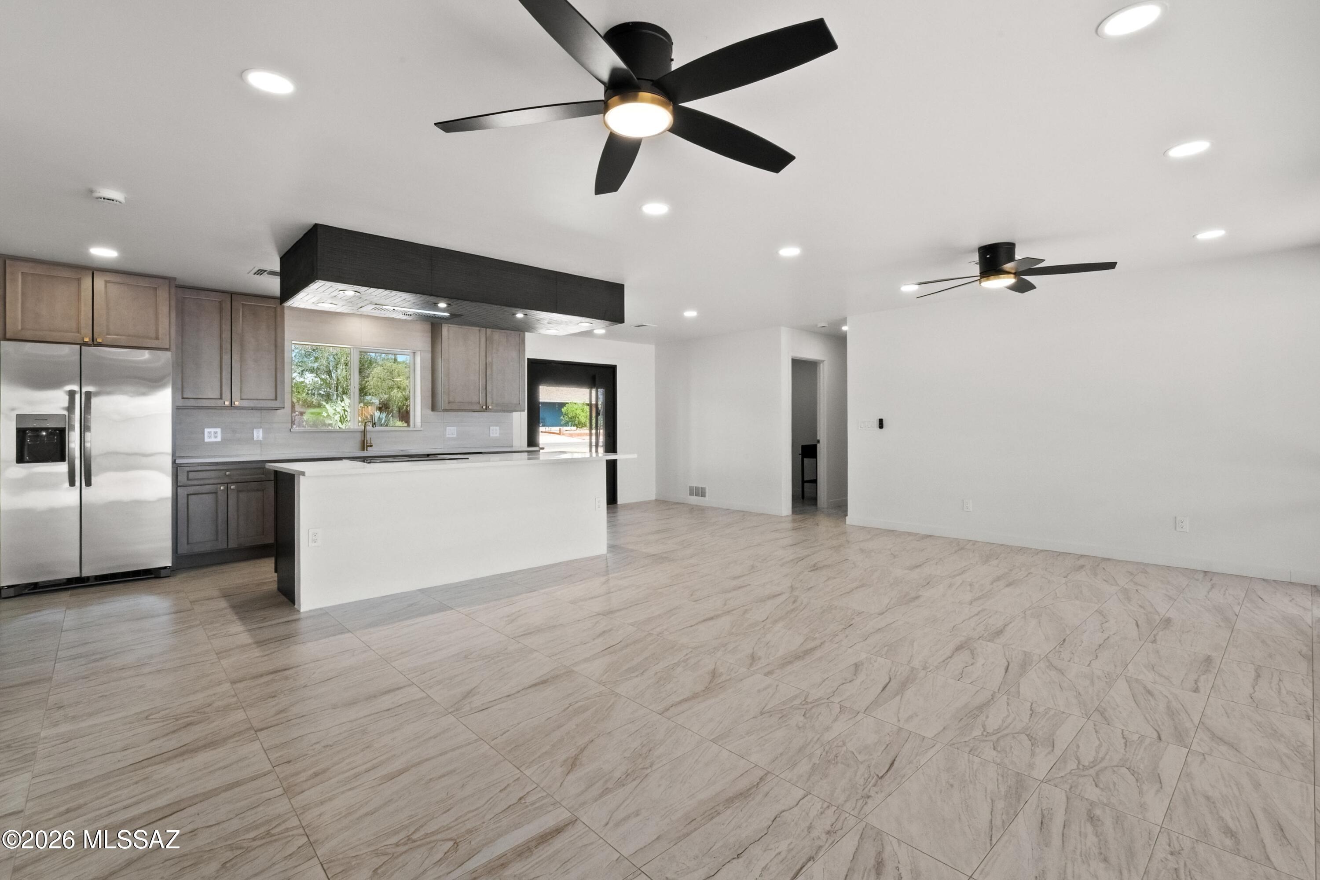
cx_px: 660
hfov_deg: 100.4
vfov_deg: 77.3
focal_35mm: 15
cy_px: 440
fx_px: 550
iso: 800
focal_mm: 10
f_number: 22
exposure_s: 1/6
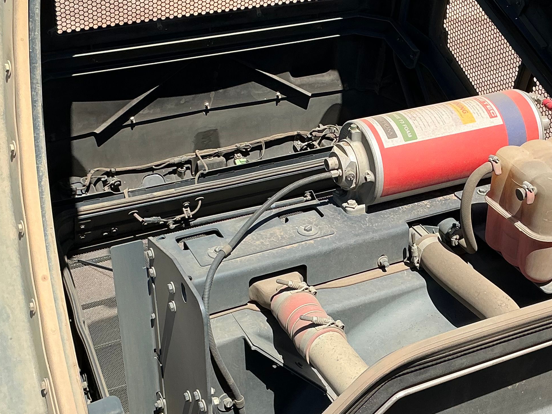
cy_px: 193
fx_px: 925
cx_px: 338
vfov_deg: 25.2
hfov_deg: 33.1
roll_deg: -2.6
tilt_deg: -31.3
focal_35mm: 58
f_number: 1.8
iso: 25
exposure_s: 1/1490
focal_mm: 3
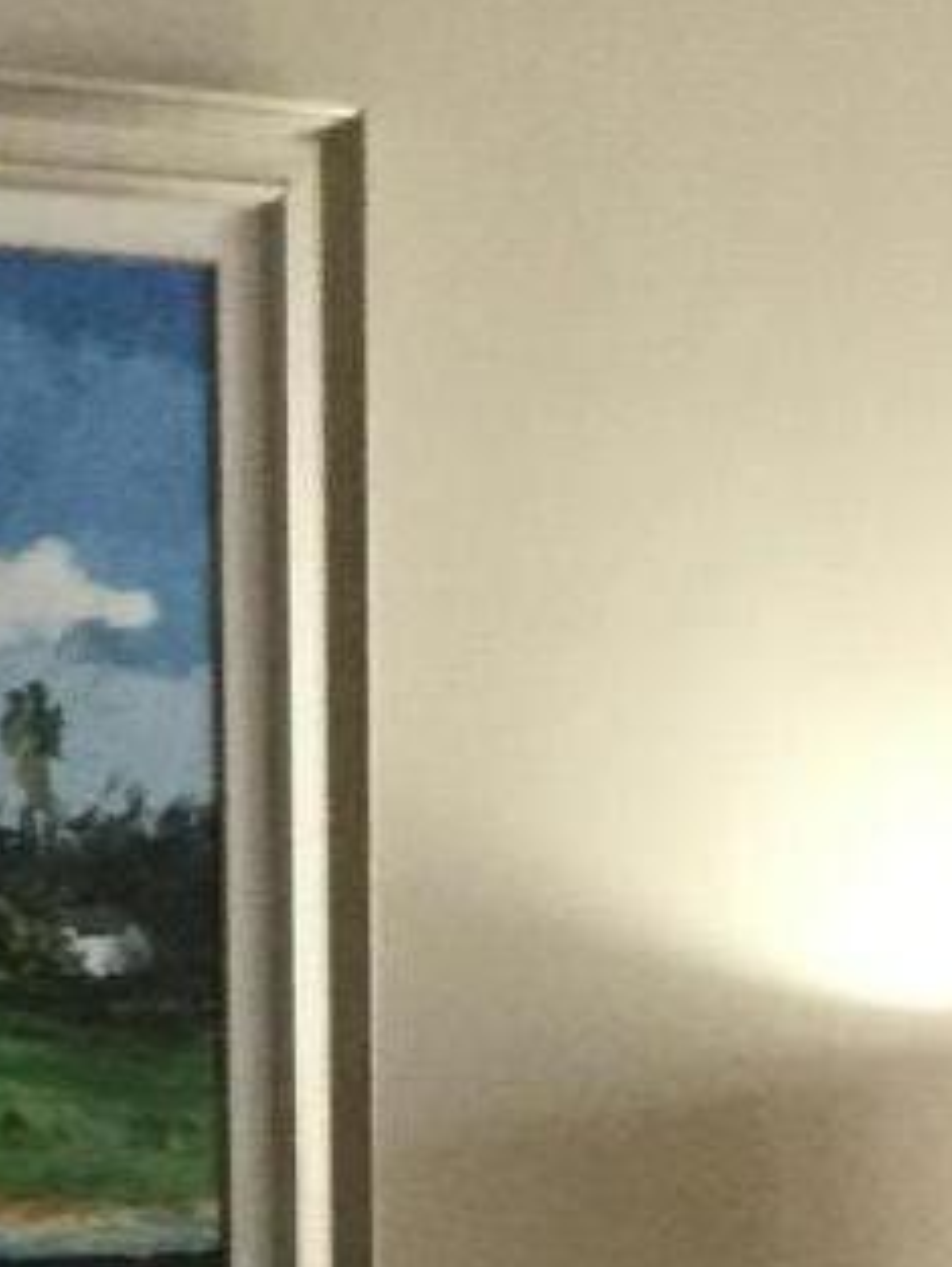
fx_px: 7256
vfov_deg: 9.5
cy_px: 2344
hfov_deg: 7.5
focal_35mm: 198
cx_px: 604
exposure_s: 1/30
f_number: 2.4
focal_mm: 3.3
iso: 125
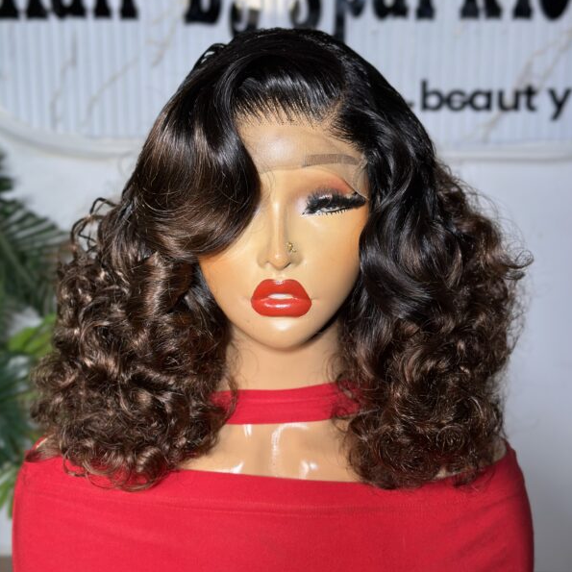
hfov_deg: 30.0
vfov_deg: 29.9
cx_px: 287
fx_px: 1066
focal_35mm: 57
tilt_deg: -10.9
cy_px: 219
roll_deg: -1.0
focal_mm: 6.86
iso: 80
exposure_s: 1/311
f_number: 1.78
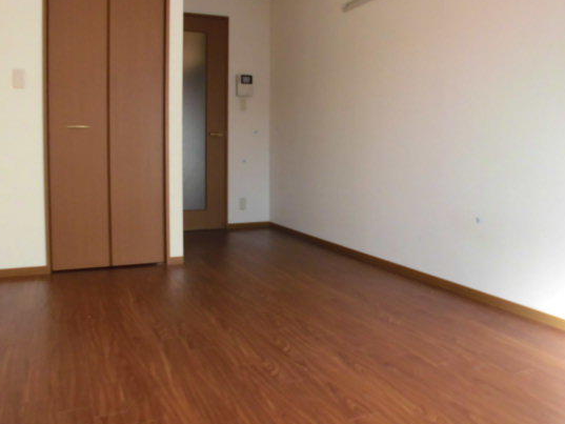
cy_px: 179
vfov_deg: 45.3
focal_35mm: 31
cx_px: 269
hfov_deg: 58.3
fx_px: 506
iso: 100
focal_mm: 4.6
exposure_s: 1/60
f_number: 3.5
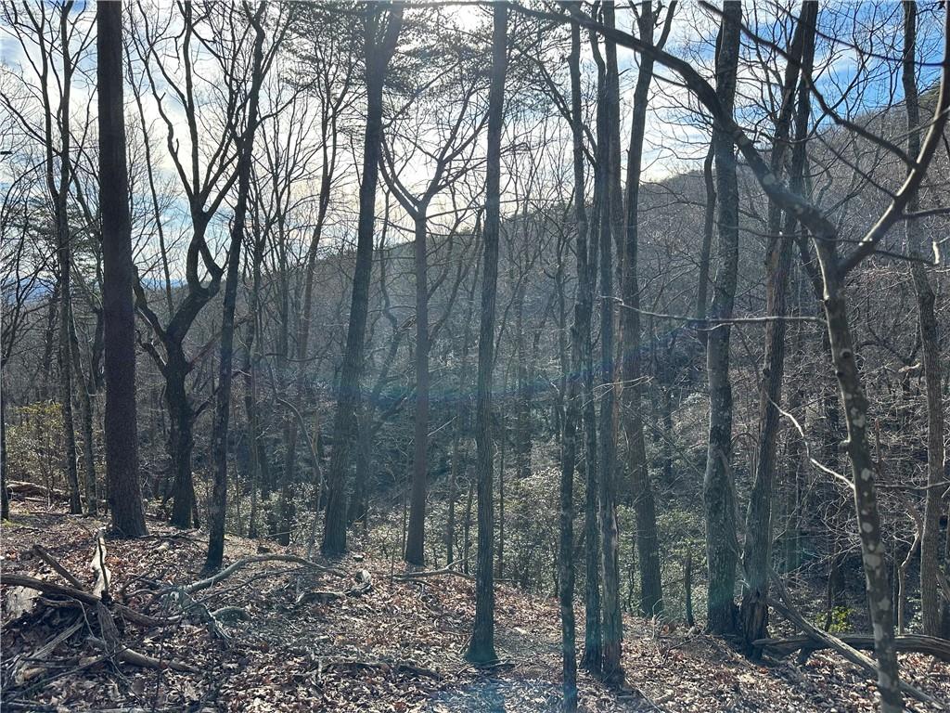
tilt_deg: -6.7
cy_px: 356
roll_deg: -1.4
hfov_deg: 71.6
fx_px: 659
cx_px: 475
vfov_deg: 56.8
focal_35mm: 24
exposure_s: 1/1453
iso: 80
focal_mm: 6.86
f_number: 1.78
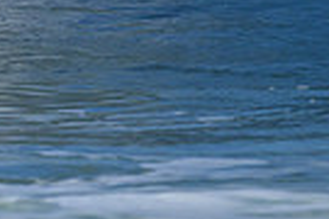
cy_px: -203
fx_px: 43891
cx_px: -366
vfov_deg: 0.3
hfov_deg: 0.4
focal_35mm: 4803
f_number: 9
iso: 1250
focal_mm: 1120
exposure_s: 1/4000
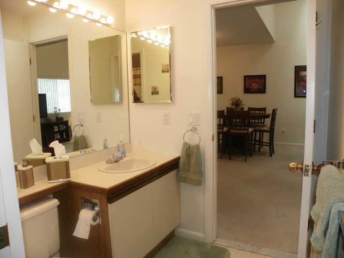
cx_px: 172
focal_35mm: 26
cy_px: 129
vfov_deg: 53.1
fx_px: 258
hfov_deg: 67.3
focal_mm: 4.6
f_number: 2.8
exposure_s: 1/30
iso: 80
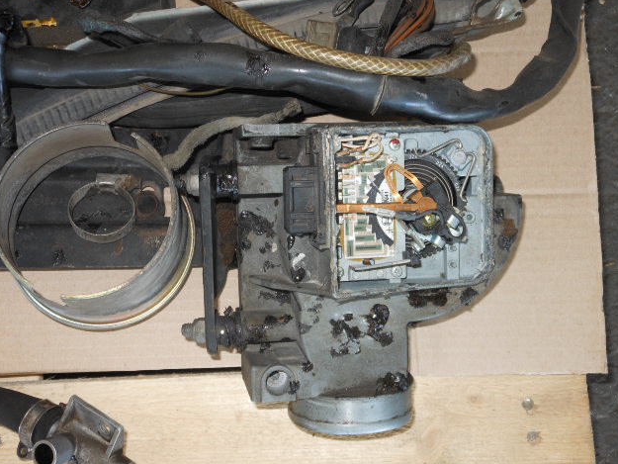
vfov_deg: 32.9
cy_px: 228
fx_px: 786
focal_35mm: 44
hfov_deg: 42.9
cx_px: 312
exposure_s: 1/30
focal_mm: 7.7
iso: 100
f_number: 3.8
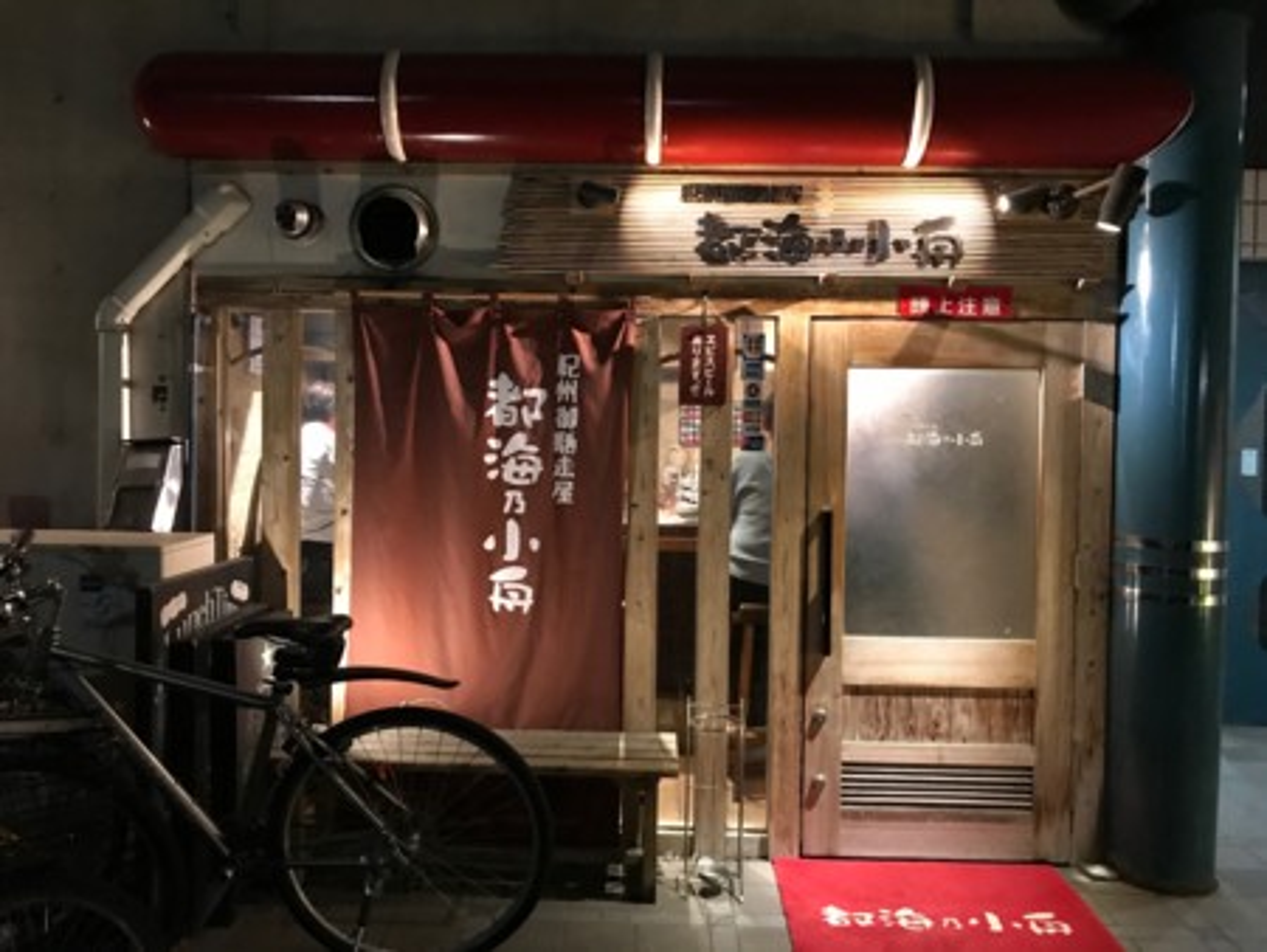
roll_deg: -1.1
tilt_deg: -3.1
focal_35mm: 28
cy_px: 476
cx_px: 634
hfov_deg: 63.4
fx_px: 1025
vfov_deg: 49.8
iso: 100
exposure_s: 1/6
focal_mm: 3.99
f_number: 1.8
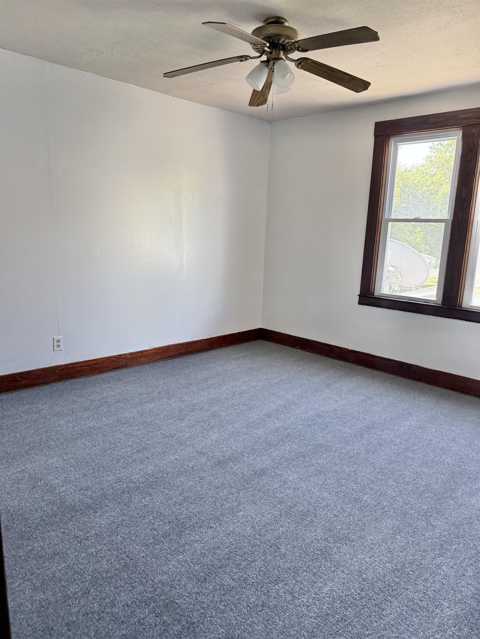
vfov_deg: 71.6
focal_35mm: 24
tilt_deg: -12.2
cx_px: 240
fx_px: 444
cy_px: 320
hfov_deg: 56.8
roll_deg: -1.8
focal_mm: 6.76
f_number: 1.78
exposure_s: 1/134
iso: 200
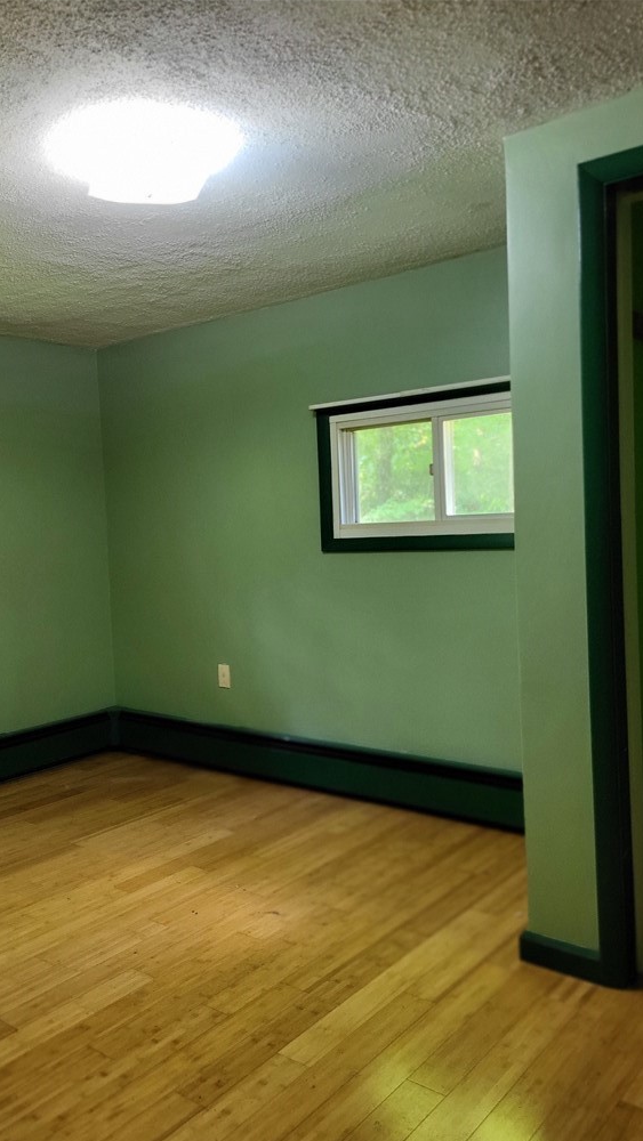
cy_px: 583
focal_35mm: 29
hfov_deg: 40.0
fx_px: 878
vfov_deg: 66.0
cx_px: 254
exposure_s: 1/60
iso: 400
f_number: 1.8
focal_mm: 5.4
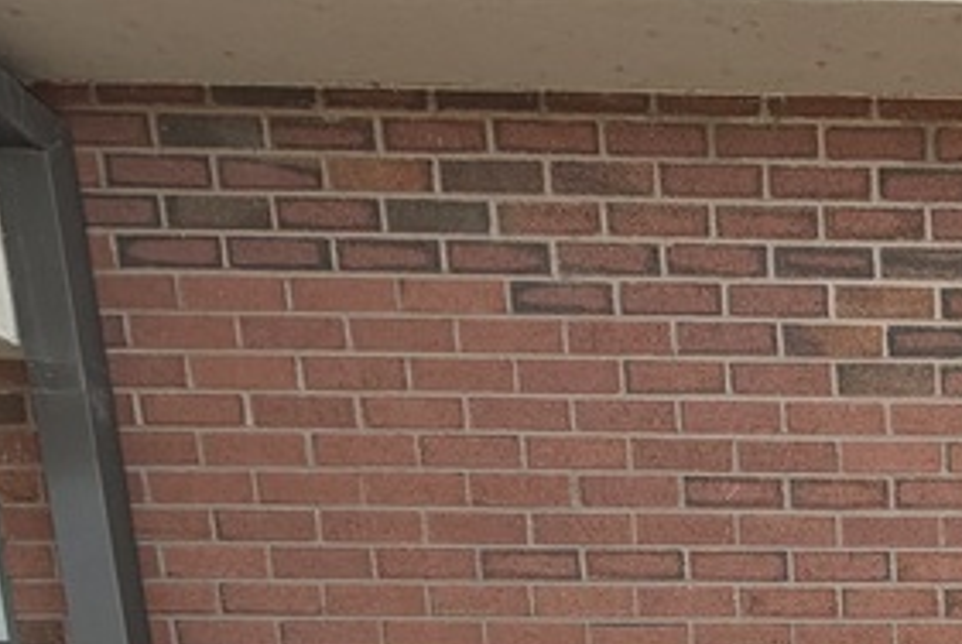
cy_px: 1148
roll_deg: +0.6
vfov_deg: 19.4
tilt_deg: -13.5
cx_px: 1171
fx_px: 1418
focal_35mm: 53
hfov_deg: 31.2
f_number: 2.2
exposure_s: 1/194
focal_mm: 2.22
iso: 40
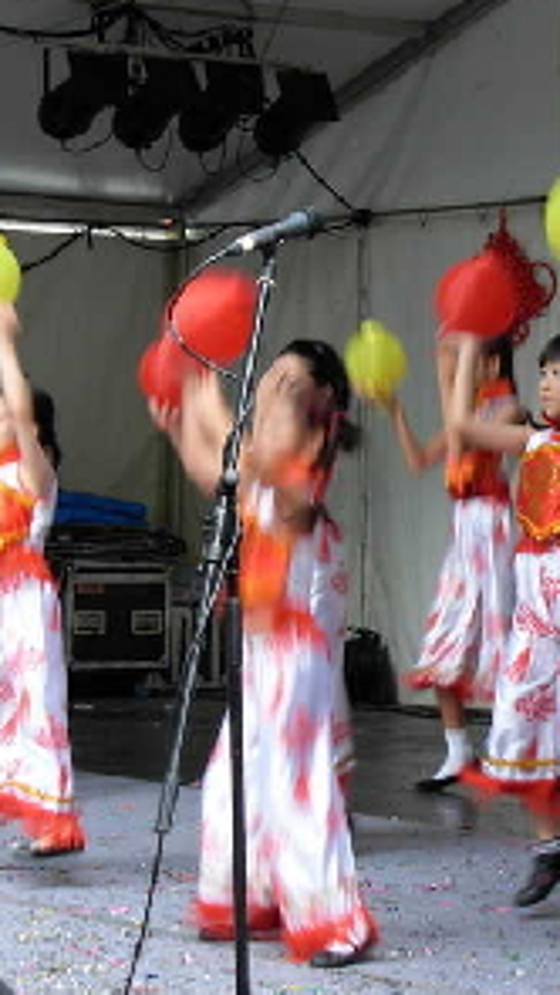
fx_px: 3272
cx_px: 469
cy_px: 401
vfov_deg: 17.3
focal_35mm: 124
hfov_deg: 9.7
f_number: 3.5
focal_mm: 11.5
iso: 79
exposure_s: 1/18.4
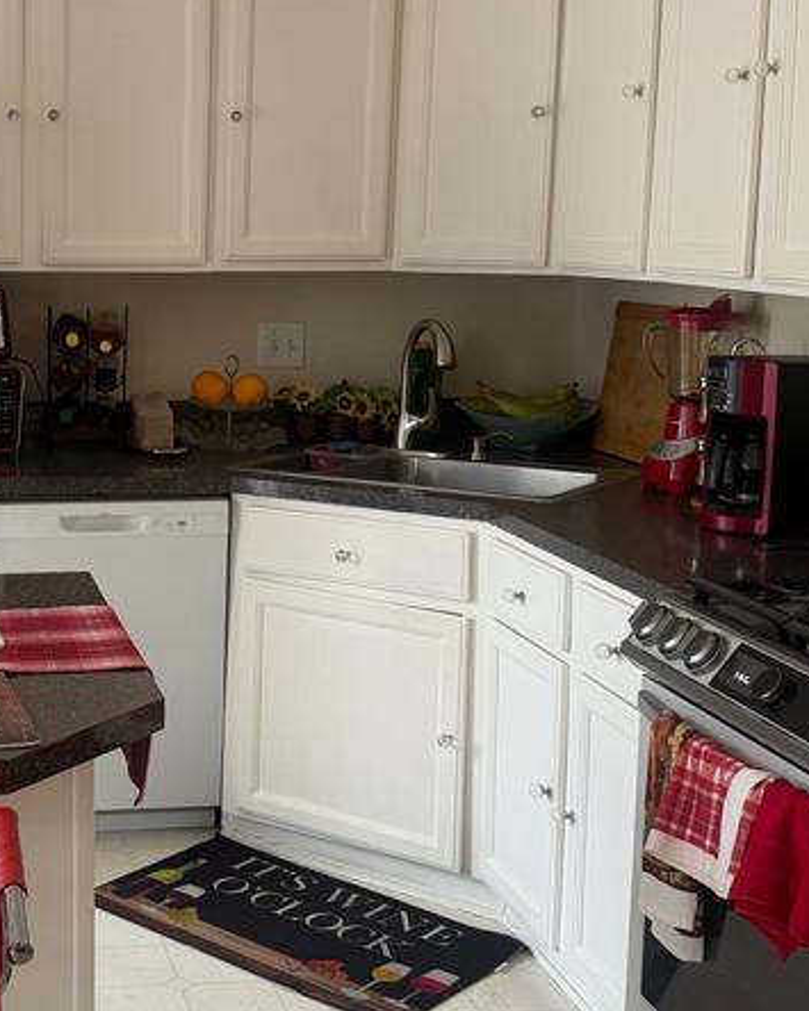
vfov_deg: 34.7
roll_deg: +0.1
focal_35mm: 54
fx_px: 1617
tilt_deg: -6.2
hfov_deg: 27.0
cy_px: 412
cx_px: 57
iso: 200
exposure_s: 1/83
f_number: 1.78
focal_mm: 6.76
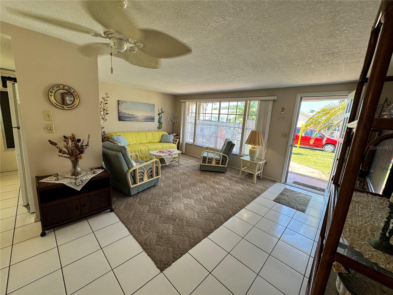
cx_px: 196
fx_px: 159
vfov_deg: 85.7
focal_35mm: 14
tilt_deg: -11.0
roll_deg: -3.3
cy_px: 148
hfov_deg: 102.1
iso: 64
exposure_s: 1/120
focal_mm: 2.22
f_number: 2.2
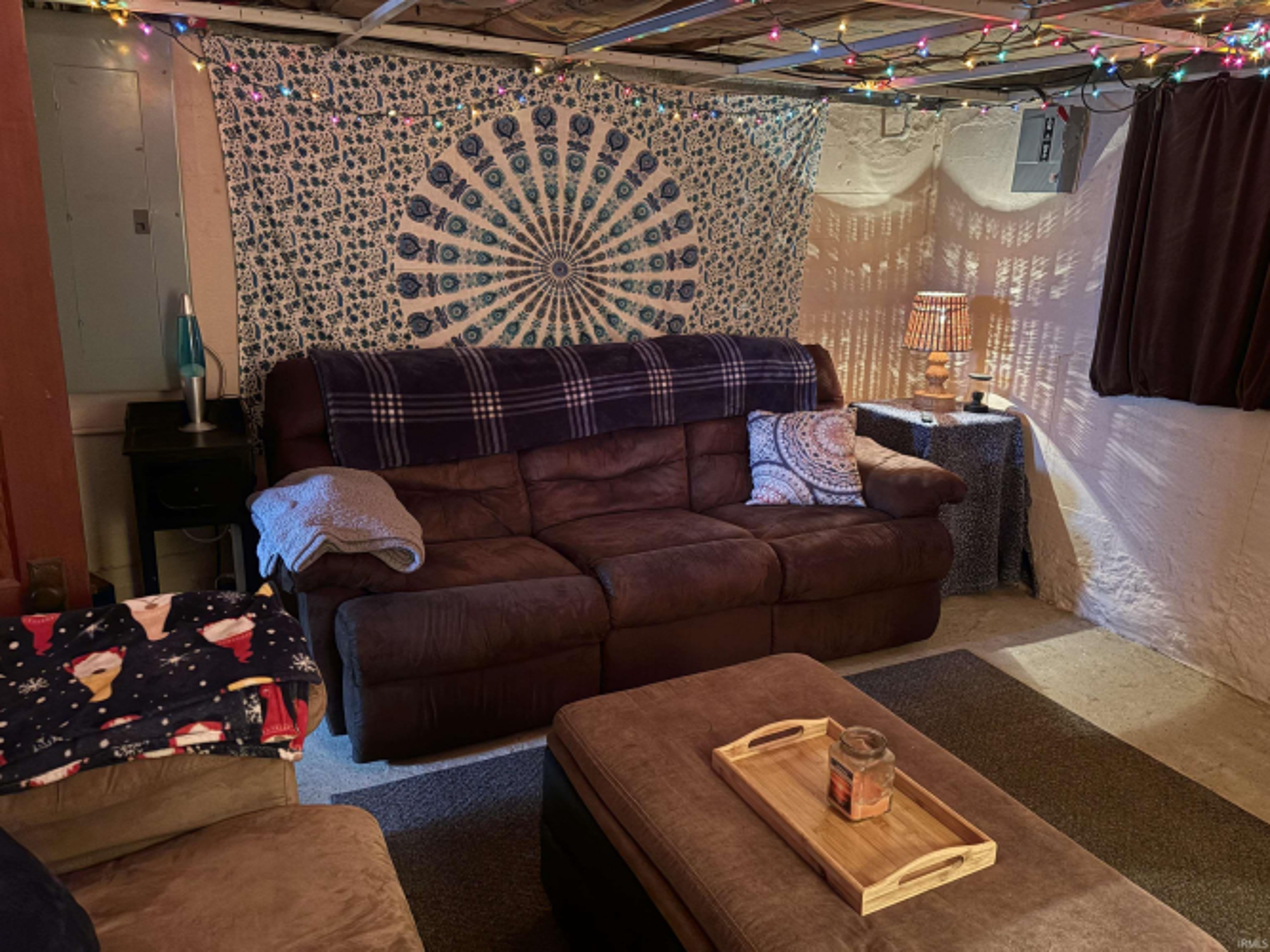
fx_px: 954
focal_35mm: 26
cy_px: 476
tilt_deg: -15.6
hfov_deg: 67.3
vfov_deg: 53.0
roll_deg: -1.0
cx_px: 635
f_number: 1.6
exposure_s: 1/15
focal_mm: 5.96
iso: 640
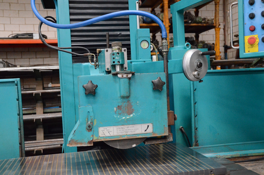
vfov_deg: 32.9
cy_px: 88
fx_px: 296
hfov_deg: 48.0
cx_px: 132
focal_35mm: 40
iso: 6400
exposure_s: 1/640
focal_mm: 27
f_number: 4
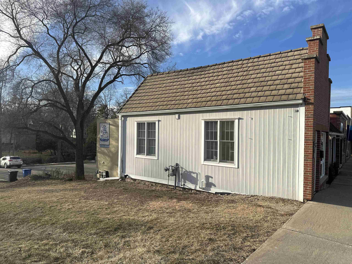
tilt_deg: +0.6
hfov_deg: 71.6
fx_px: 244
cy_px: 132
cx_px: 176
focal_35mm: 24
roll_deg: -0.7
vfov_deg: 56.8
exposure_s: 1/4348
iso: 80
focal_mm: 6.86
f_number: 1.78
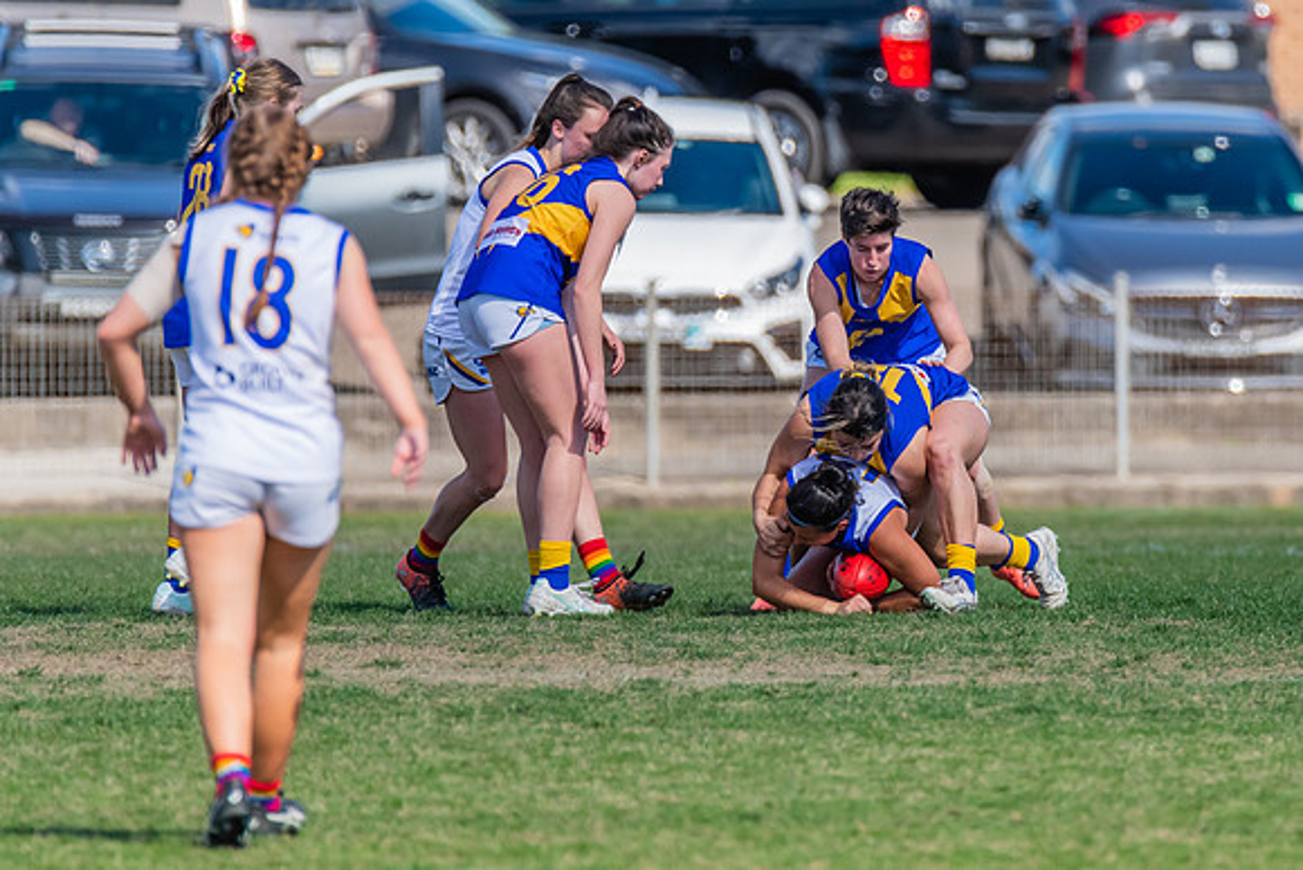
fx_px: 30957
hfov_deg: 2.4
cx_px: 910
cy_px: 352
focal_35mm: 855
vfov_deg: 1.6
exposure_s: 1/1600
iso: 800
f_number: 8
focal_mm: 600
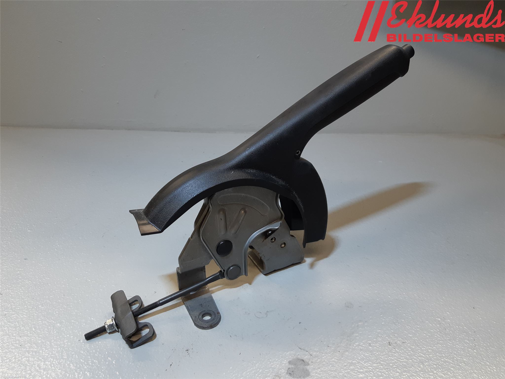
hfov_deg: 67.3
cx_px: 252
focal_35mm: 26
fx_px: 379
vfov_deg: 53.1
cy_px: 190
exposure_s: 1/50
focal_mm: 3.93
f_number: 1.7
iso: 50
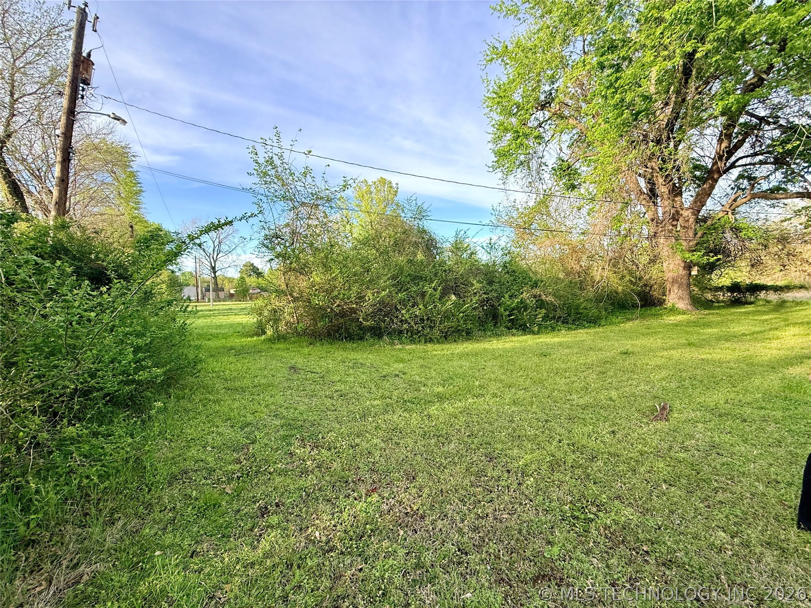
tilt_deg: -2.4
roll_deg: +2.9
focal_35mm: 14
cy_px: 304
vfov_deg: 85.7
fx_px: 328
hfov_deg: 102.1
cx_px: 406
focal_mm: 2.22
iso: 64
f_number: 2.2
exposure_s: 1/433
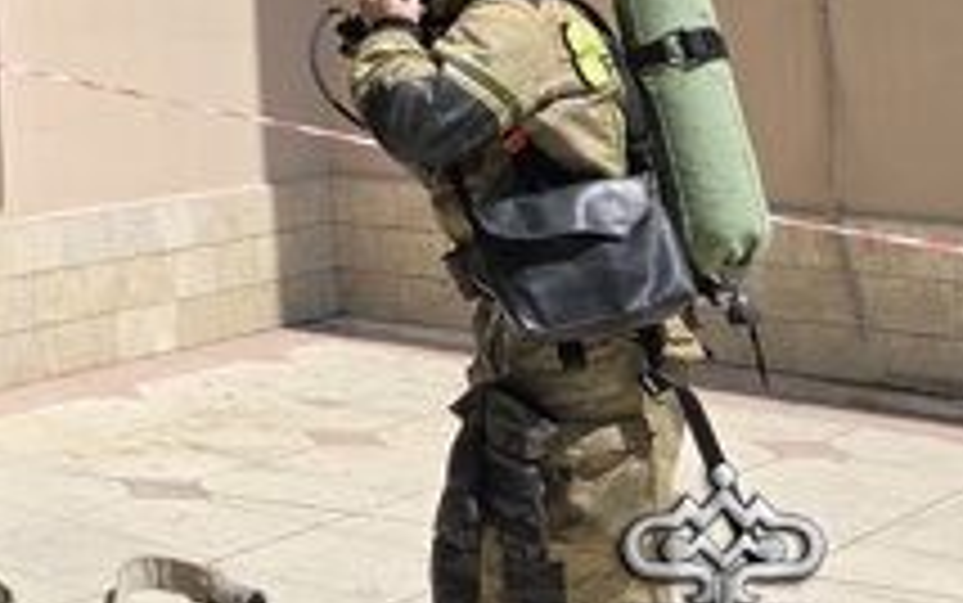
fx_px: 1996
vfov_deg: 16.2
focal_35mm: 76
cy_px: -189
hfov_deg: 22.0
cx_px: -524
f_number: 1.7
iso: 12
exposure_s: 1/655
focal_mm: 6.3
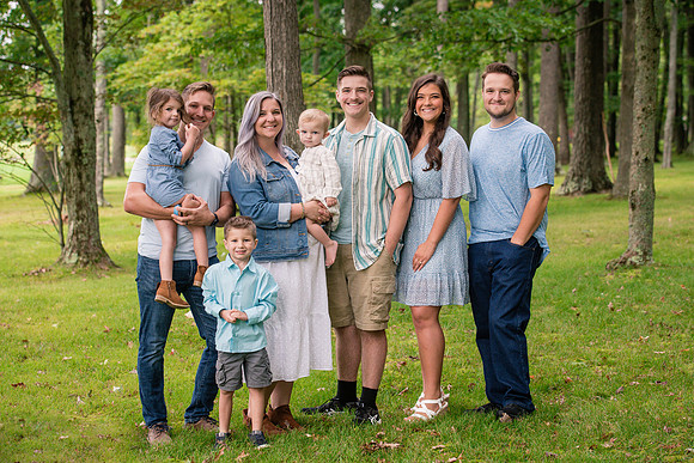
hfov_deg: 25.9
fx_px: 1511
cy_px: 219
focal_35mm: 78
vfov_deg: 17.4
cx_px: 344
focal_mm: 70
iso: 1000
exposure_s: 1/250
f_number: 4.5
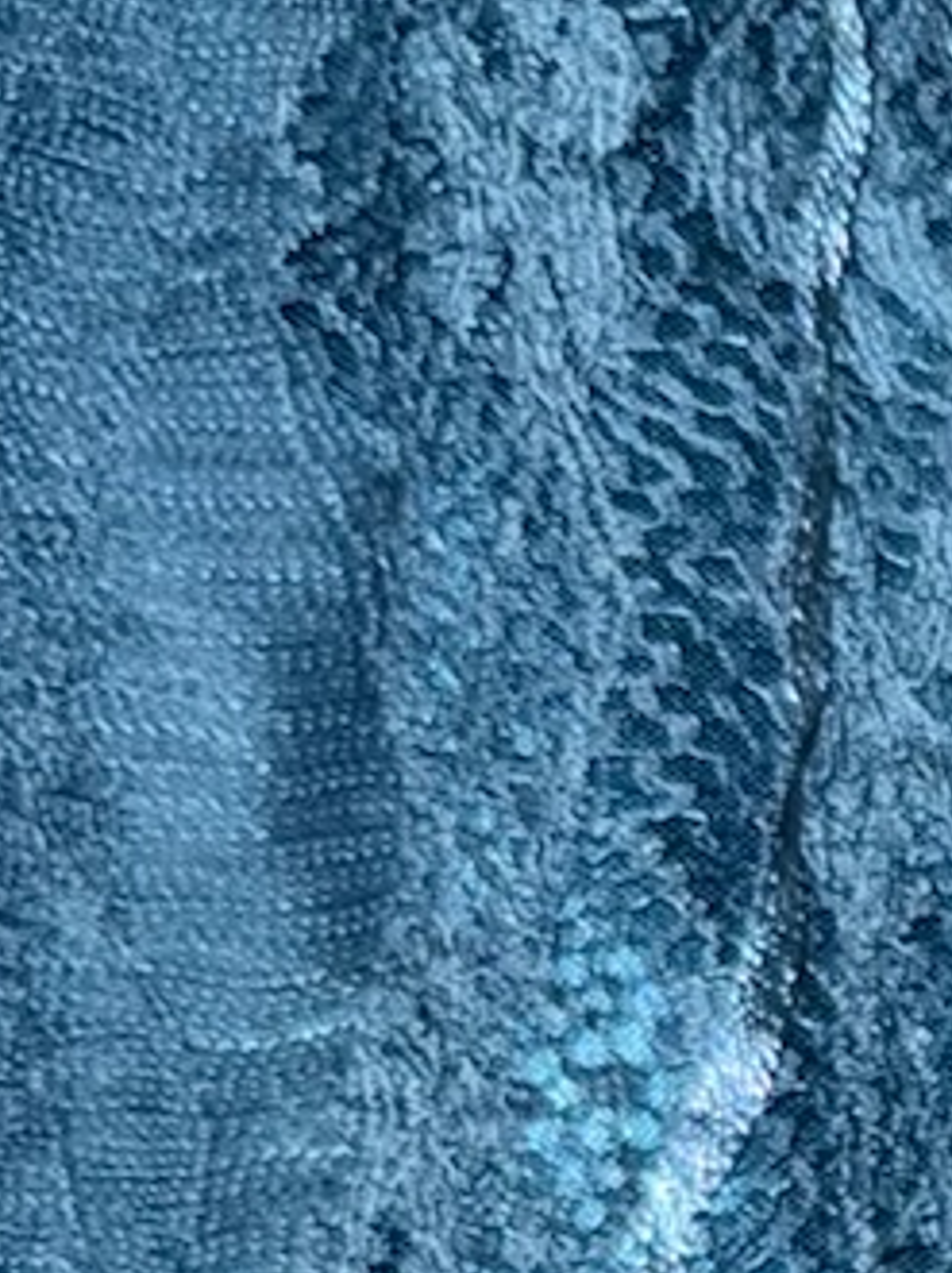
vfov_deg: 11.9
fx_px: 5471
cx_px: 2316
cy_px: 2500
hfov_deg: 8.9
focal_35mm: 149
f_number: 1.78
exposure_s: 1/45
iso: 80
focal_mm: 6.76
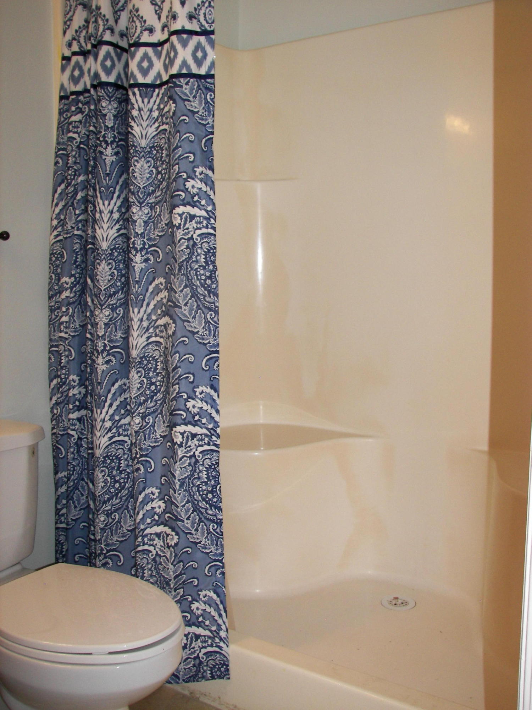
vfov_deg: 51.4
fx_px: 738
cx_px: 266
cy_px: 355
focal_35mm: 36
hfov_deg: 39.7
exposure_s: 1/30
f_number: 2.8
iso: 100
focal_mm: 6
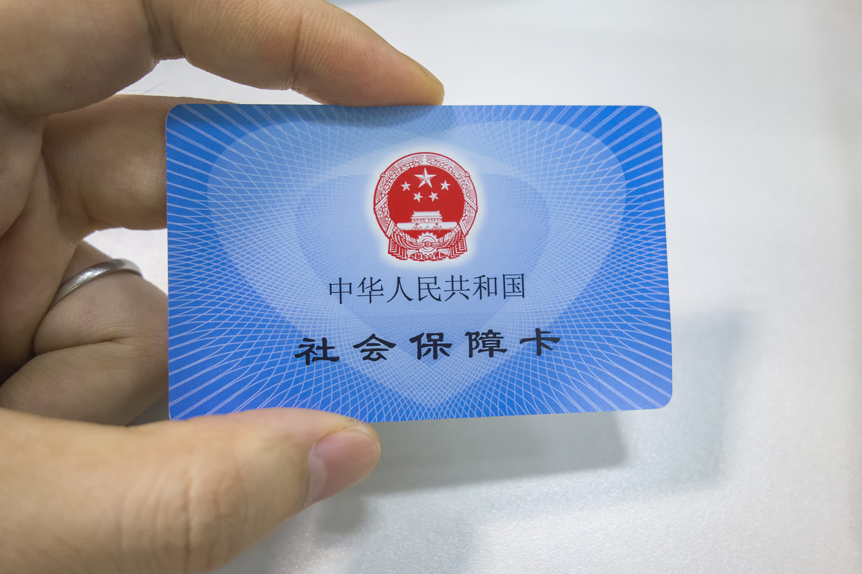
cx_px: 431
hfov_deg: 65.5
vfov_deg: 46.4
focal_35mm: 28
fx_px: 670
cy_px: 287
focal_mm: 10.4
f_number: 2.8
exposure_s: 1/20
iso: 400
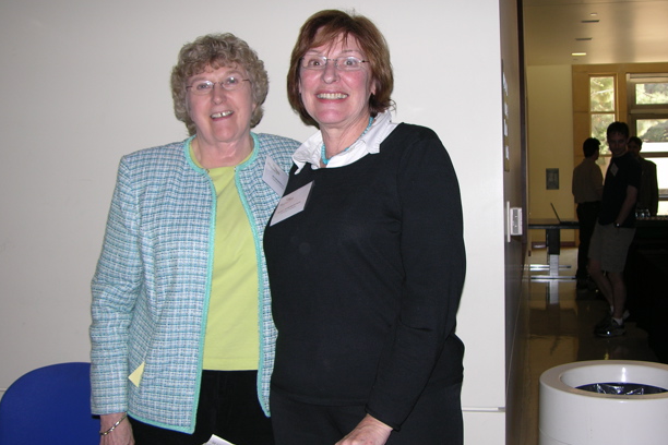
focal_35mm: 44
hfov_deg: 44.5
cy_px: 226
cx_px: 360
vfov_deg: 30.5
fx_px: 816
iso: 50
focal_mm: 8.9
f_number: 2.8
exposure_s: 1/60.1
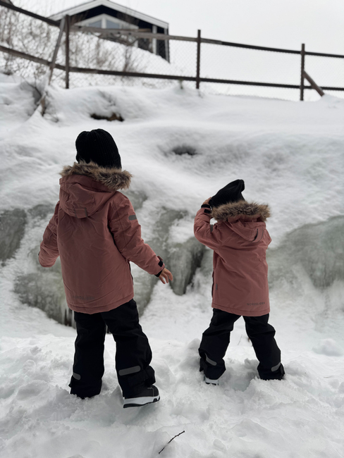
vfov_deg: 71.6
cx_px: 172
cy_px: 229
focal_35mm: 24
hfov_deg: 56.8
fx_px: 318
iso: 64
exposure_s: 1/254
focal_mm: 6.76
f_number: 1.78
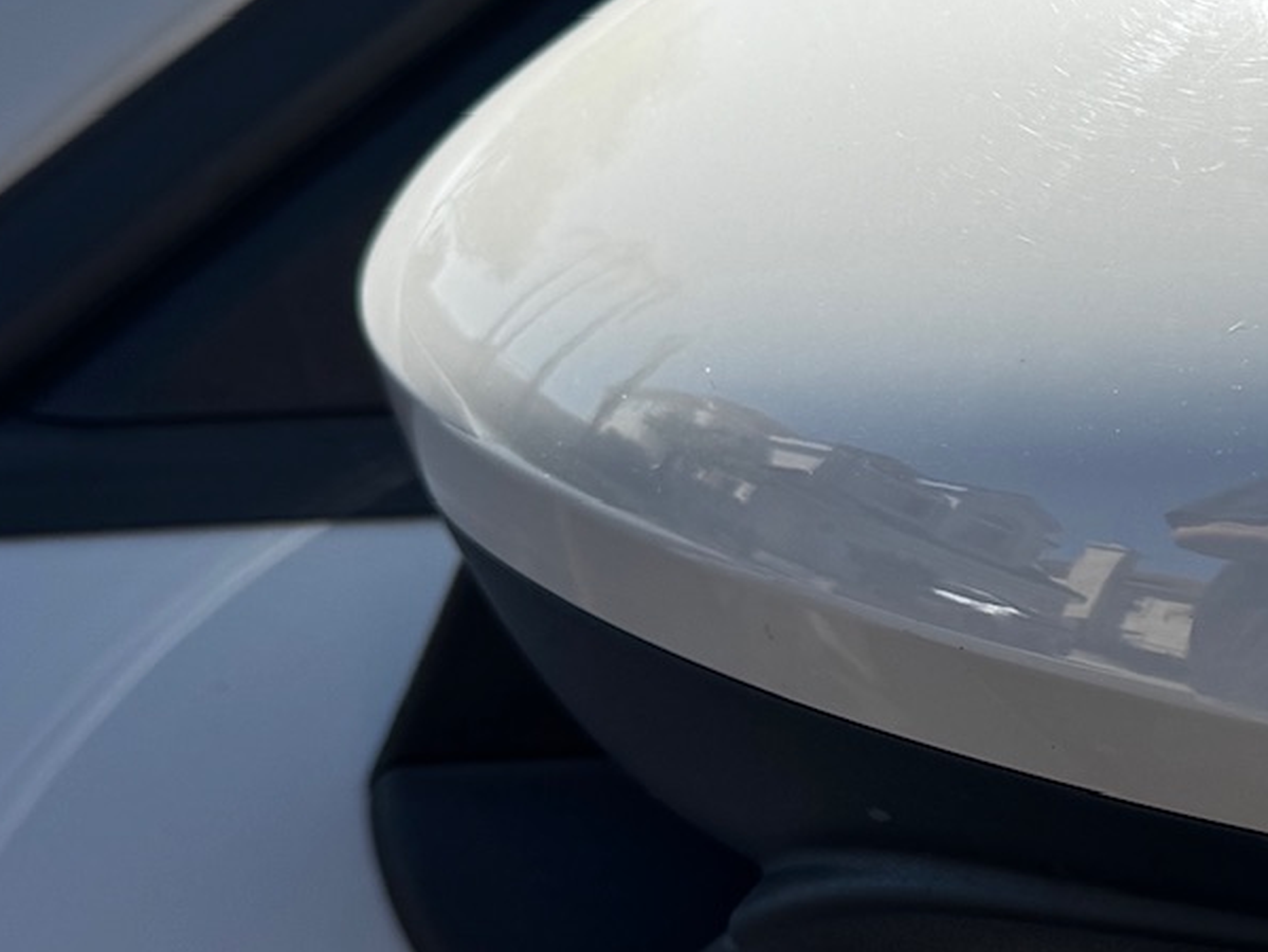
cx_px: 1459
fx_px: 3006
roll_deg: -4.5
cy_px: 582
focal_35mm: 82
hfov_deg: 22.3
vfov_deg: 18.0
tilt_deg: -23.2
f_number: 1.78
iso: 80
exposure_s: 1/2041
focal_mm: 6.76
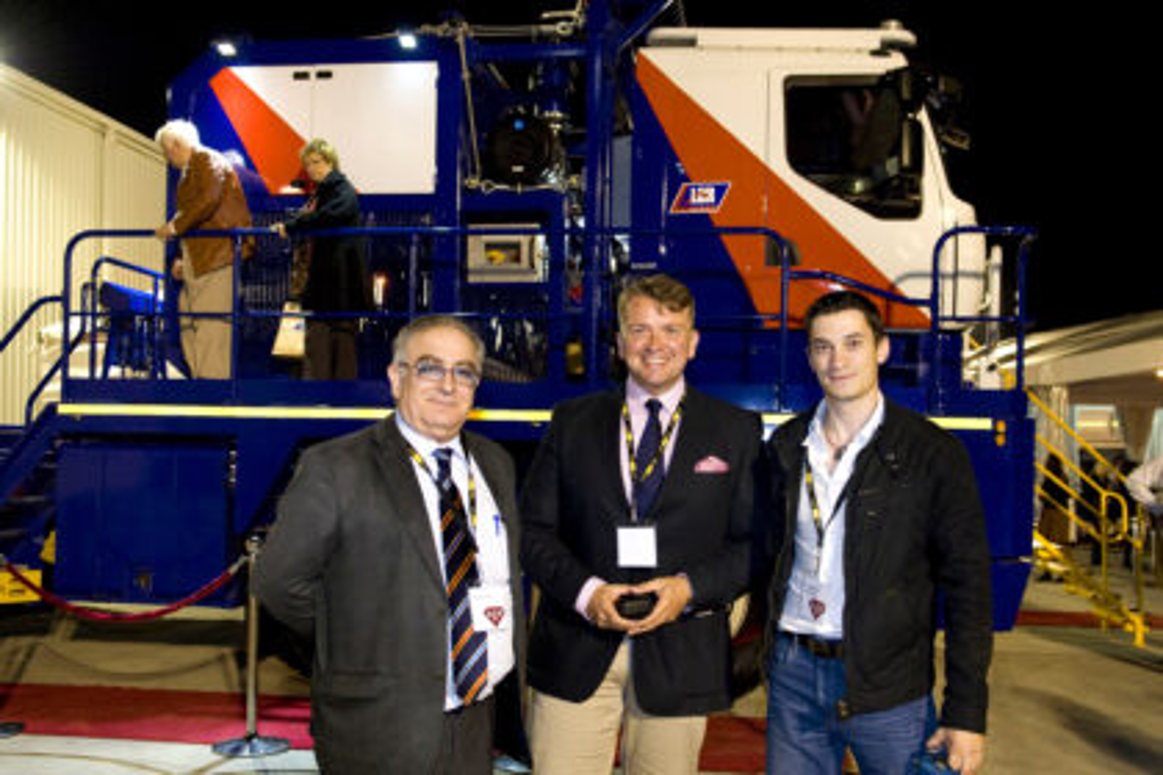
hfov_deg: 60.3
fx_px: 1001
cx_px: 582
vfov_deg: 42.3
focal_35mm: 31
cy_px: 388
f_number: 4
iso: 1600
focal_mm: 31
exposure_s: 1/100
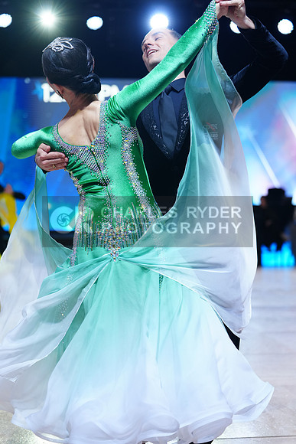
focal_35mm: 70
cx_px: 148
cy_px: 222
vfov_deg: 28.8
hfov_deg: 19.5
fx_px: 863
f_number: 2.8
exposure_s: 1/500
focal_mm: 70
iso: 640
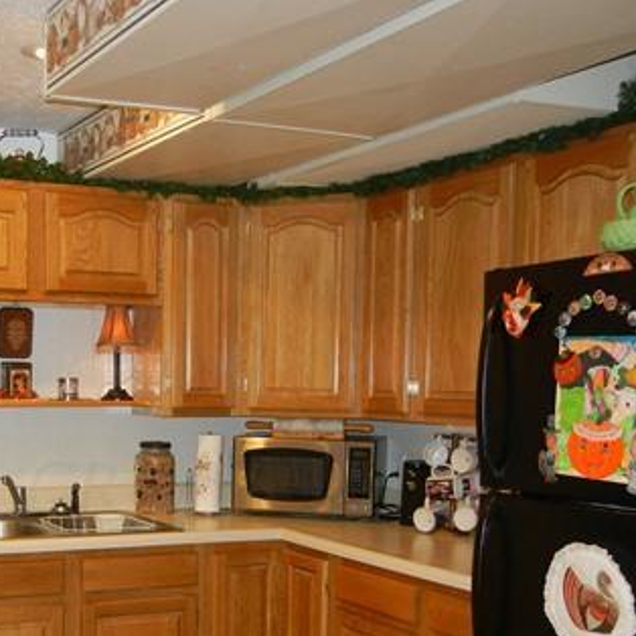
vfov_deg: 31.0
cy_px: 484
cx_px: 150
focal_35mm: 54
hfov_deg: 31.0
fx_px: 1122
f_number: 3.5
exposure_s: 1/30
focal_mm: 5.4
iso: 289
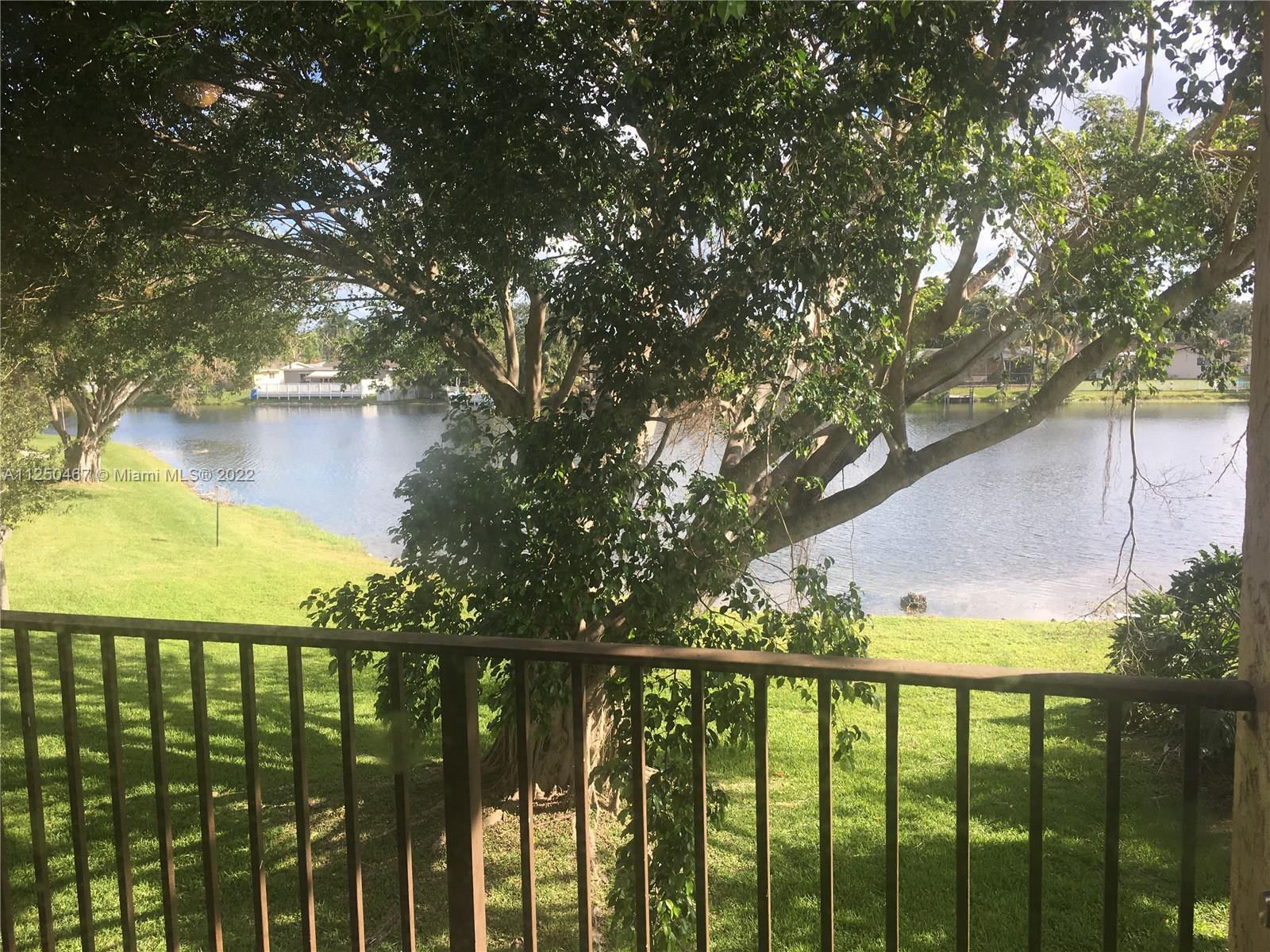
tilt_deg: -6.4
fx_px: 1064
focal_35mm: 29
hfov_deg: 61.7
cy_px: 476
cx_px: 635
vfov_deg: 48.2
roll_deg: +1.6
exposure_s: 1/499
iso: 25
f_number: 2.2
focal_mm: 4.15
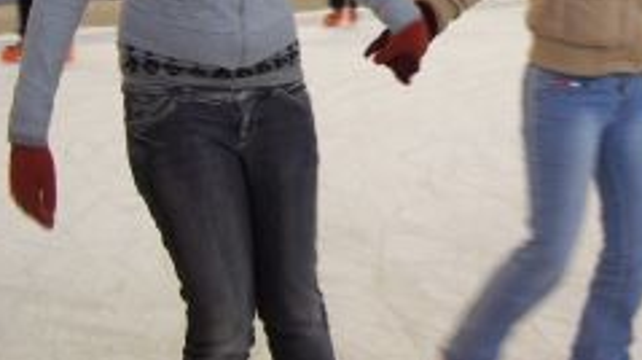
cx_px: 521
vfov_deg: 16.0
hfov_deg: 28.3
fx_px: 1242
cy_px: -35
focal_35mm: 73
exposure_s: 1/50
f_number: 2.8
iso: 80
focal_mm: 6.7
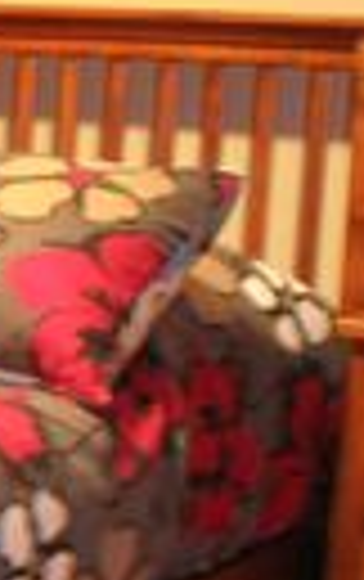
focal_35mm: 115
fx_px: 1819
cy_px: 378
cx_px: -175
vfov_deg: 18.1
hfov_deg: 11.0
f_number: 2.8
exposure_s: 1/5.6
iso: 200
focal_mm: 7.8
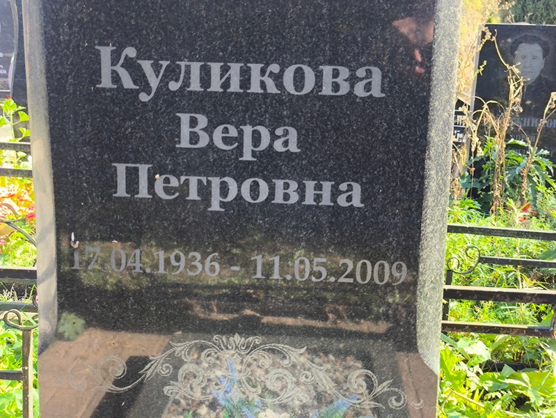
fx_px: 803
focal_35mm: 50
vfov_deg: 29.1
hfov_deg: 38.2
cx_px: 278
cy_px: 209
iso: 50
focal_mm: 4.71
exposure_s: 1/173
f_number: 1.7
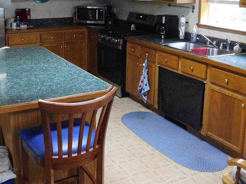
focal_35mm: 46
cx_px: 106
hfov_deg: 41.2
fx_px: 327
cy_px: 46
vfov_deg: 31.0
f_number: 3.2
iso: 800
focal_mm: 5.3
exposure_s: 1/13
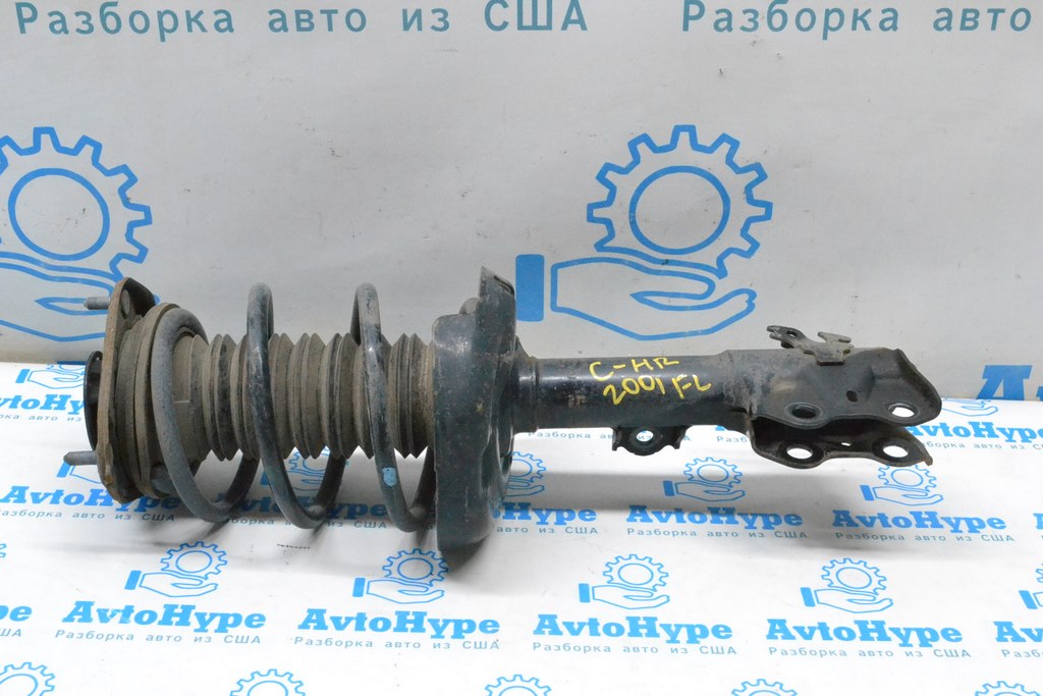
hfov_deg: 41.1
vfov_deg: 28.1
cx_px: 522
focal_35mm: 48
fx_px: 1391
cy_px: 348
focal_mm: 32
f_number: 11
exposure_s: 1/100
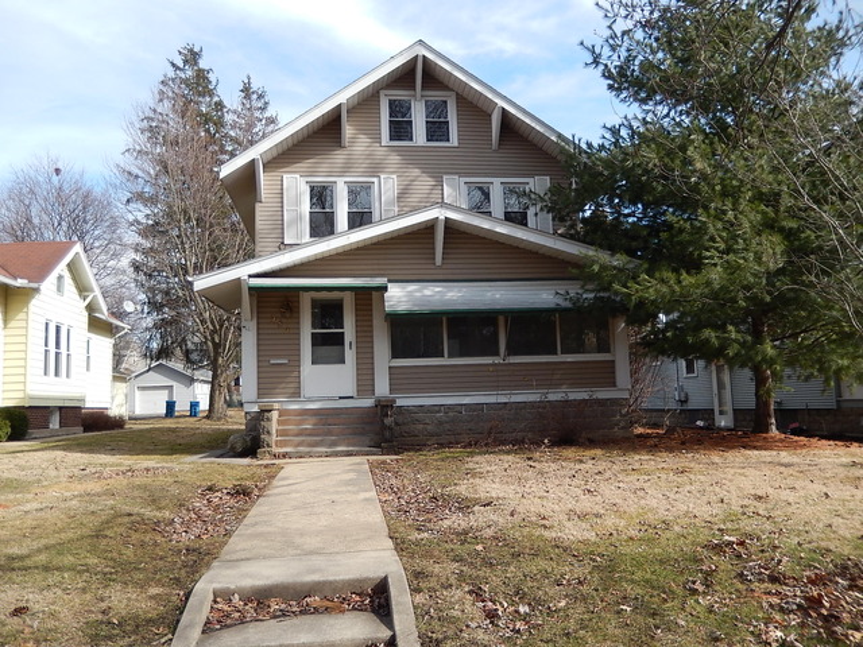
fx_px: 698
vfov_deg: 49.7
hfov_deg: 63.4
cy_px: 324
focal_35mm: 28
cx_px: 432
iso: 125
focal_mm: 5.1
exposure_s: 1/800
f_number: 3.6
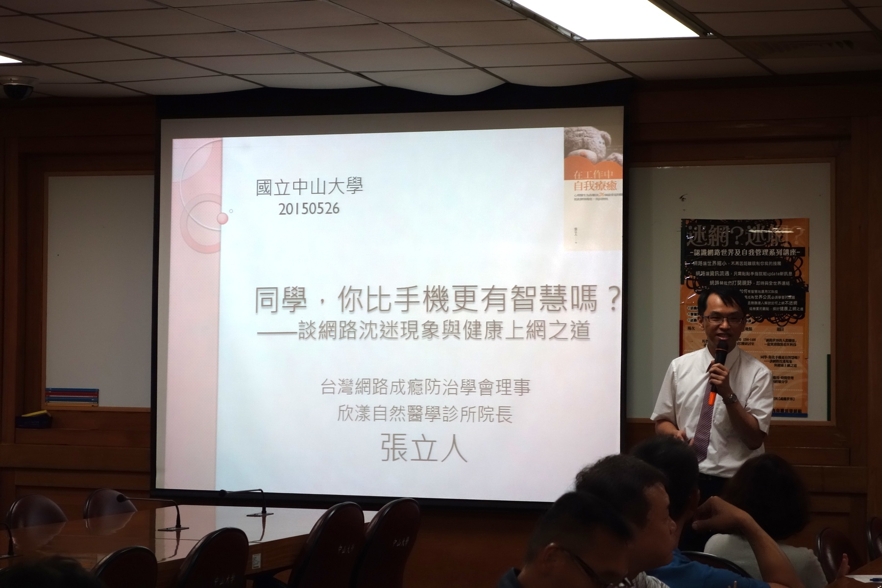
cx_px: 441
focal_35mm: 93
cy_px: 294
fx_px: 2278
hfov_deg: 21.9
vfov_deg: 14.7
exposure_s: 1/100
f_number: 4.9
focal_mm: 34.59
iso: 640
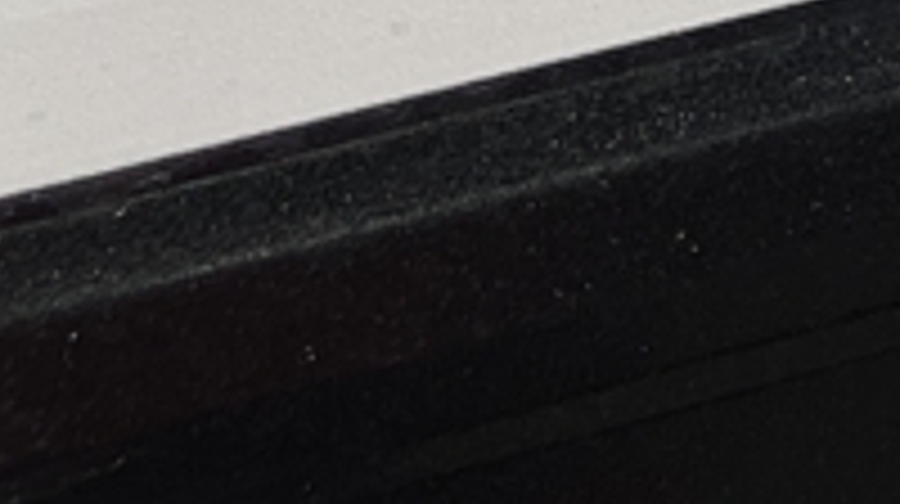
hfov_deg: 11.1
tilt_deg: -15.2
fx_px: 4053
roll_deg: -2.0
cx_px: 2016
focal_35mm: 170
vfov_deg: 6.1
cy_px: -1368
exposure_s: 1/11364
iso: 50
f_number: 1.5
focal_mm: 5.7
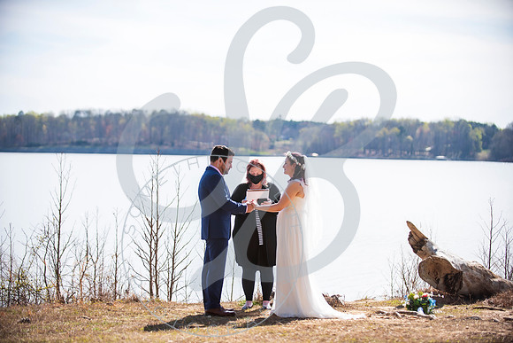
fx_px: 1354
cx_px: 256
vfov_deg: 14.4
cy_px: 172
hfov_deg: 21.5
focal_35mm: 95
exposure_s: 1/1000
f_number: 2.8
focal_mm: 95
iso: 100
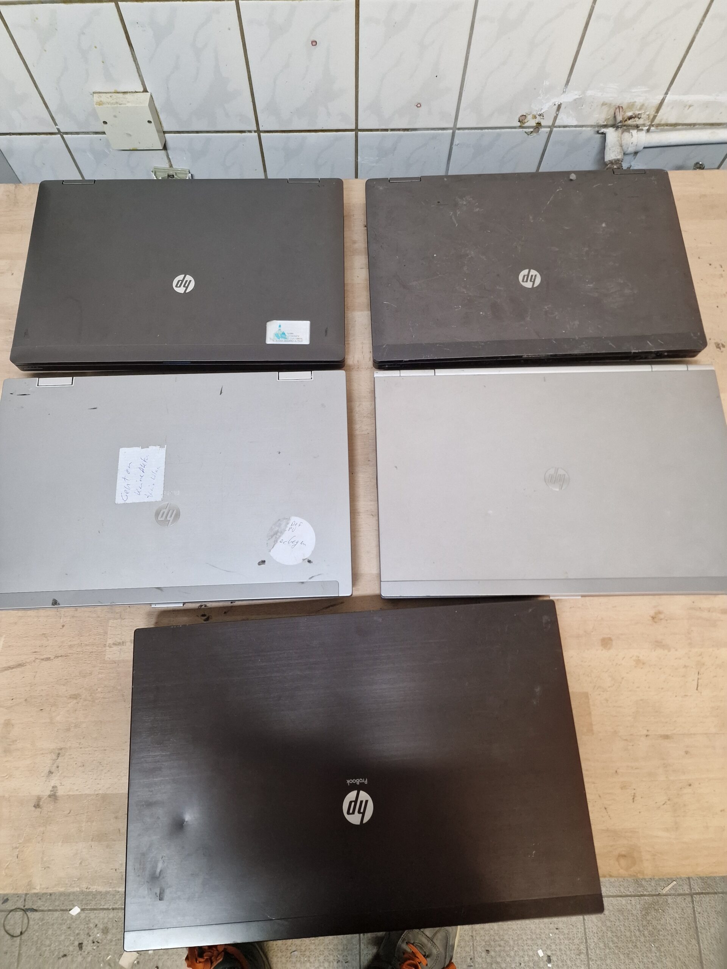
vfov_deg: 73.9
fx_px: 644
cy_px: 484
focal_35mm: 23
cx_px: 364
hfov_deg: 58.9
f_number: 1.8
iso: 80
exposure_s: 1/100
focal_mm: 6.4
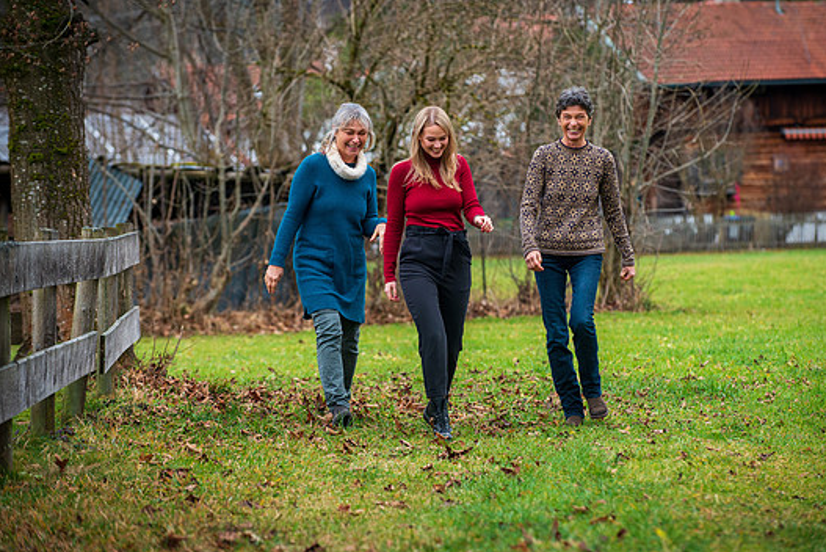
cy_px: 275
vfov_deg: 7.4
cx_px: 450
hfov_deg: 11.0
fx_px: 4293
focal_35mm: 187
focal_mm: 170
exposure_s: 1/320
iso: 800
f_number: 5
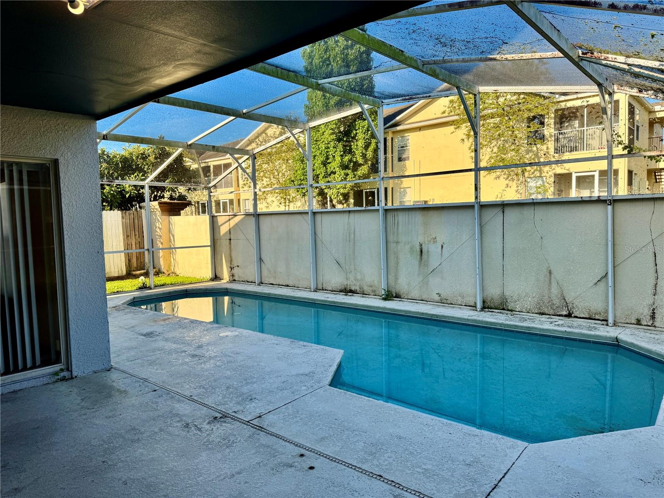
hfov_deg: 71.6
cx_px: 332
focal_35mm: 24
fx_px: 460
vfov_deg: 56.8
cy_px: 249
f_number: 1.78
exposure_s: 1/1059
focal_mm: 6.76
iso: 80
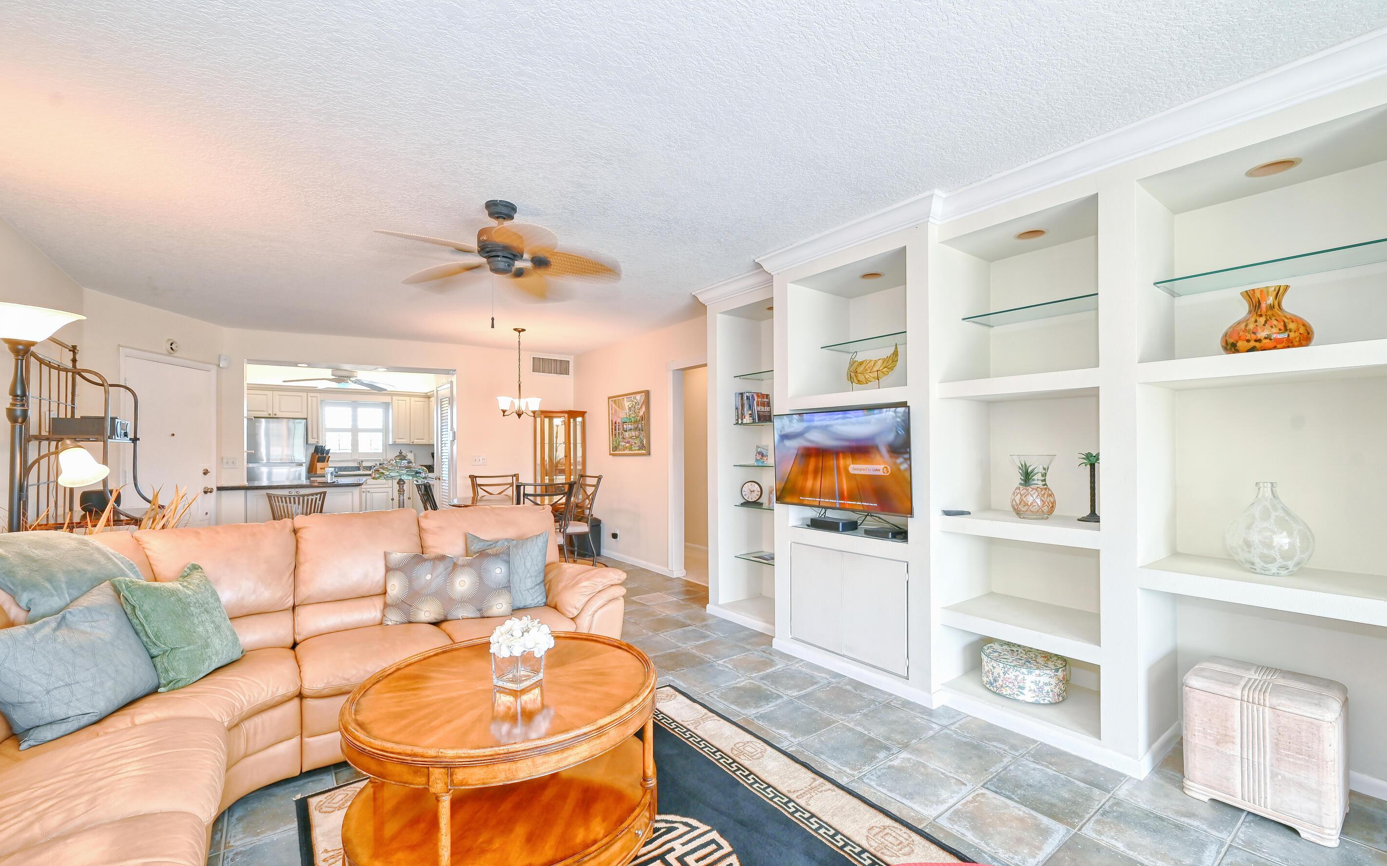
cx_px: 699
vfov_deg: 74.8
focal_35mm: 15
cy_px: 445
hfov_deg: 101.5
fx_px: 567
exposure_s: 1/15
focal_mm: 14
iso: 320
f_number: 7.1
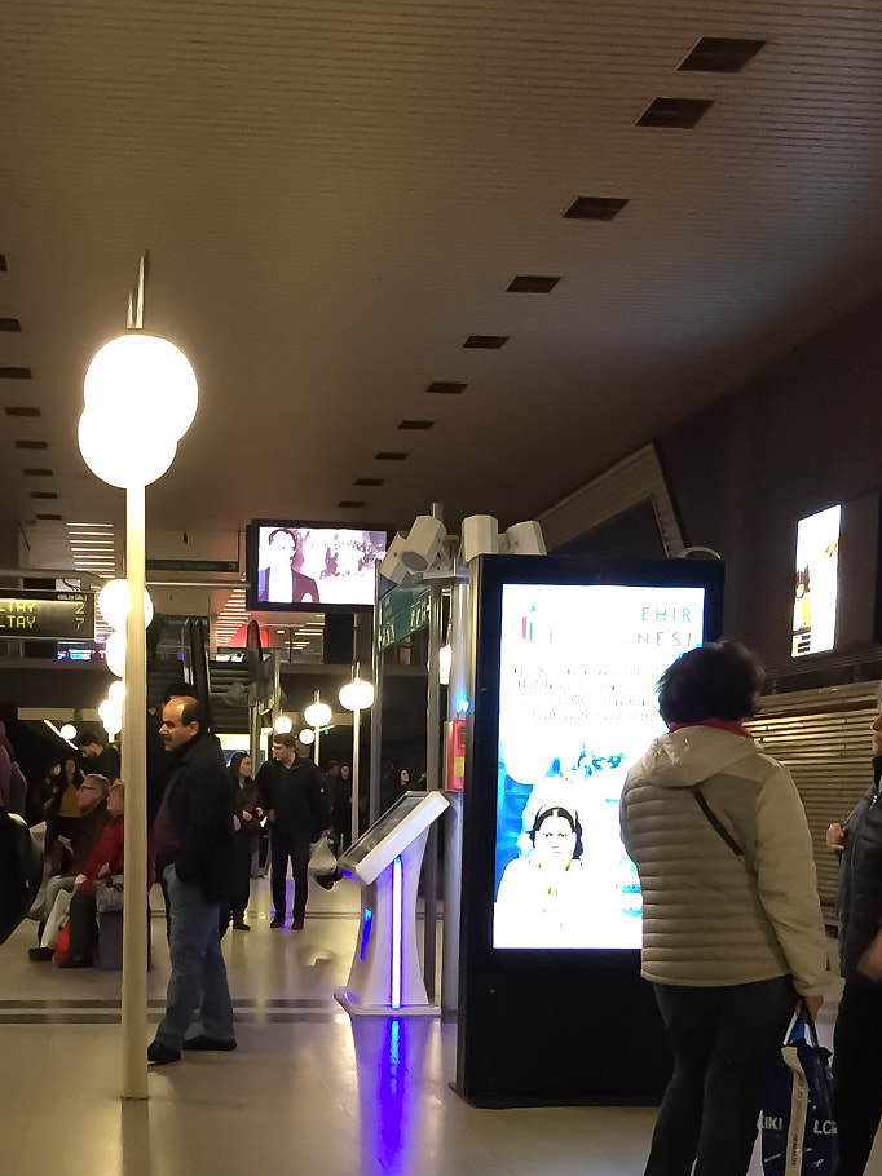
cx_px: 279
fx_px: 1733
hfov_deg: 28.3
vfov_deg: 36.1
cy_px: 964
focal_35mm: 51
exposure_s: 1/35
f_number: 2.2
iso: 250
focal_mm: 4.15
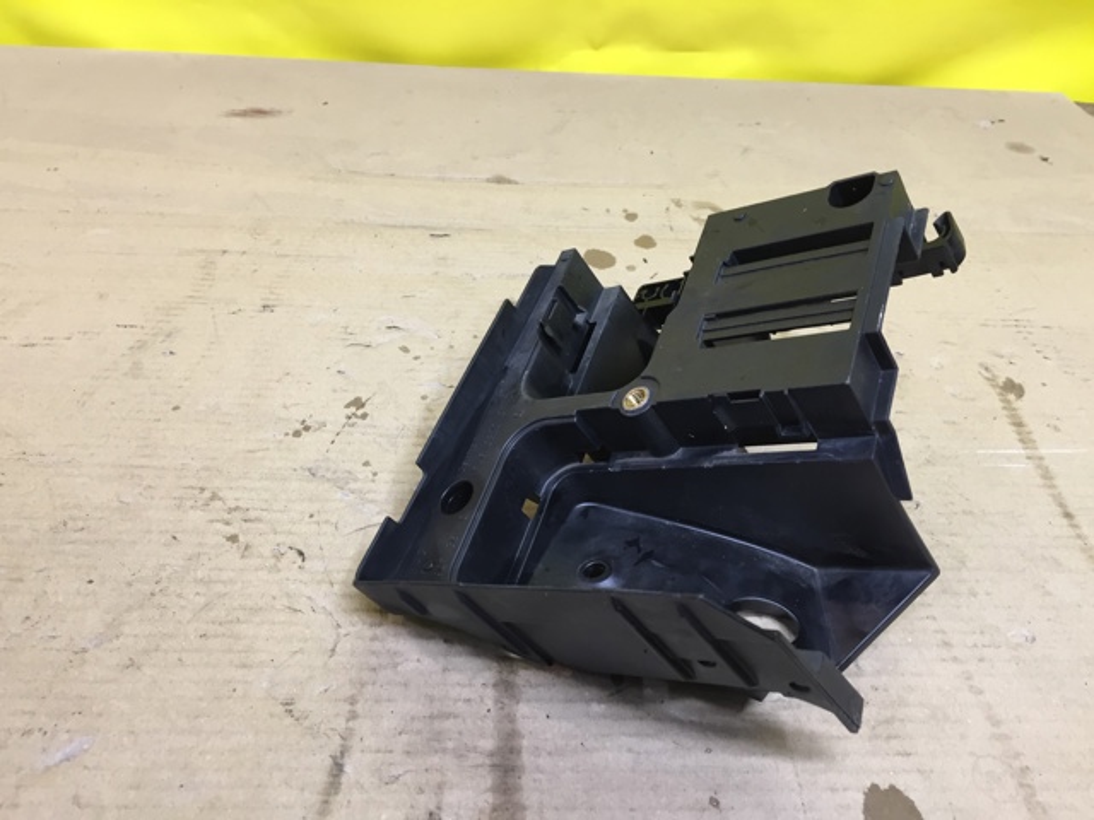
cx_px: 547
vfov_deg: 48.2
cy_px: 410
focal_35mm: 29
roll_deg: -3.6
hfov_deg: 61.7
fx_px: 917
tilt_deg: -38.0
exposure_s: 1/33
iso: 80
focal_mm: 4.15
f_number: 2.2
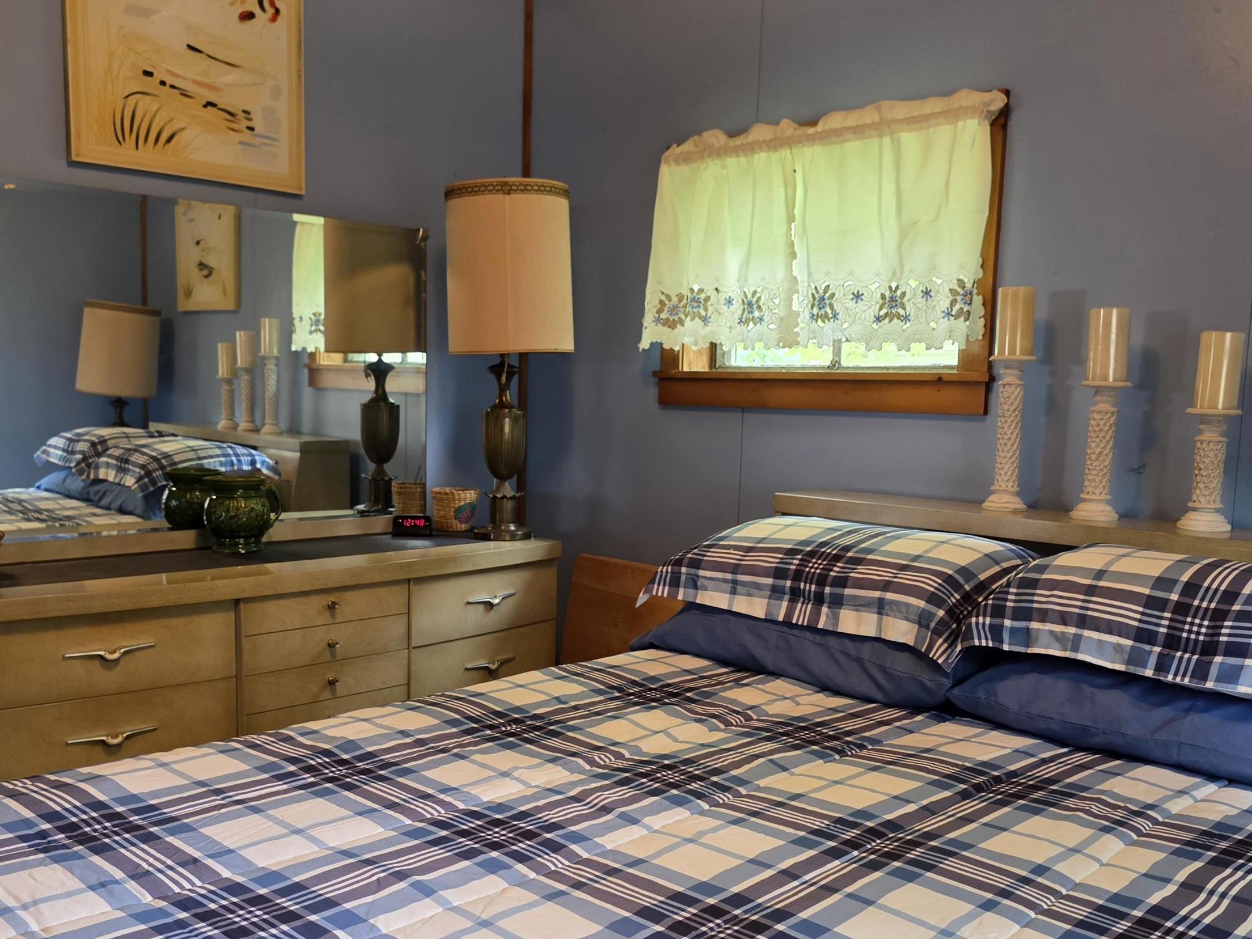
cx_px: 611
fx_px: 1157
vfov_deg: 44.1
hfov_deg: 56.8
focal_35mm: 32
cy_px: 519
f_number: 1.7
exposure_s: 1/120
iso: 400
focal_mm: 6.3
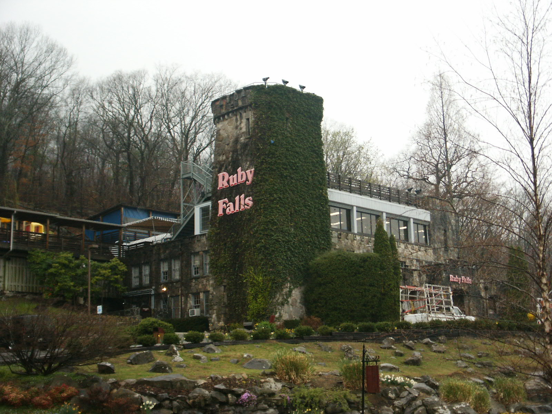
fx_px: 845
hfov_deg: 36.2
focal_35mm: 53
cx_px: 276
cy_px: 207
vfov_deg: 27.5
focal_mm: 11.04
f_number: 3.6
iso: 200
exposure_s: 1/125
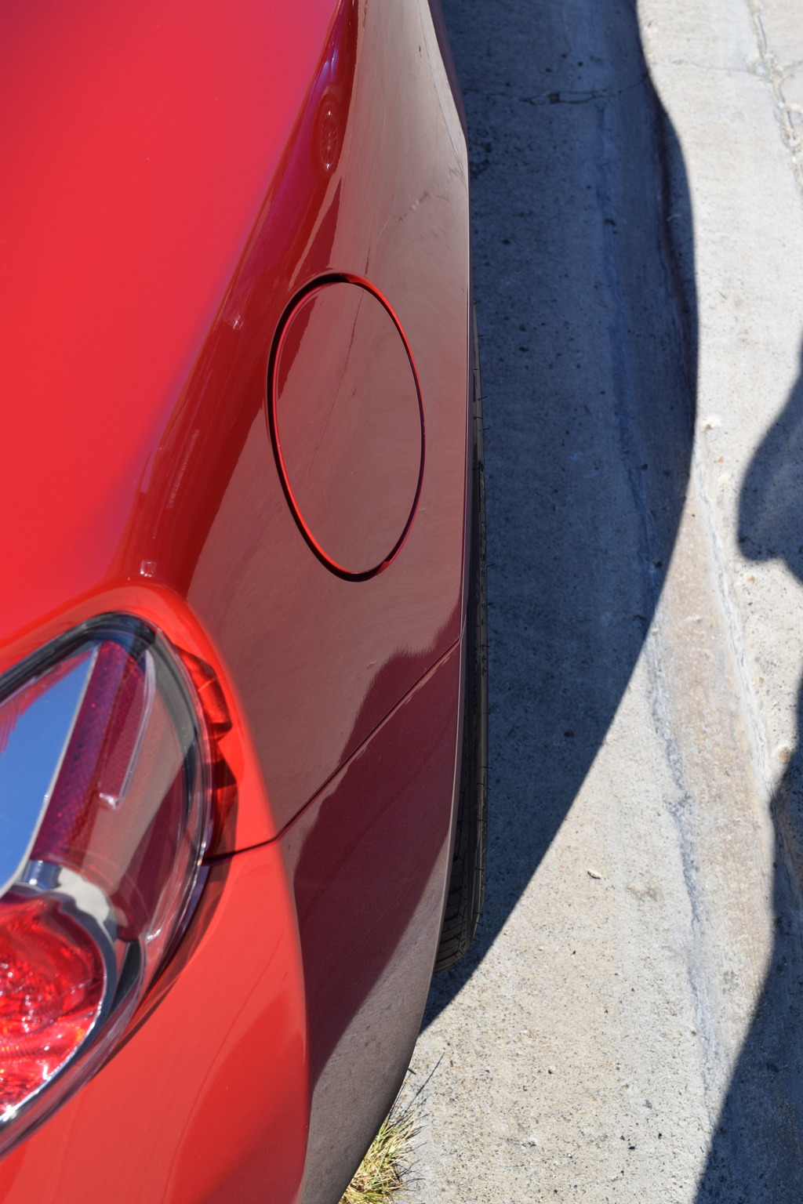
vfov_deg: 46.4
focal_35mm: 42
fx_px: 1405
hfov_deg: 31.9
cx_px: 402
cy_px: 602
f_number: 9
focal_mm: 28
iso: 200
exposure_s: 1/320
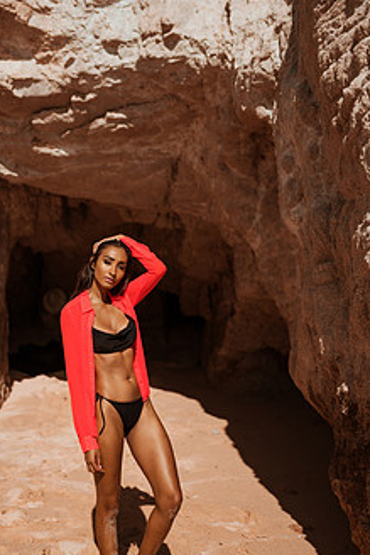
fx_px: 739
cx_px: 135
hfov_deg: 28.0
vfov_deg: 41.1
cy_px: 299
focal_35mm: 48
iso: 64
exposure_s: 1/8000
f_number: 1.8
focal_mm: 35
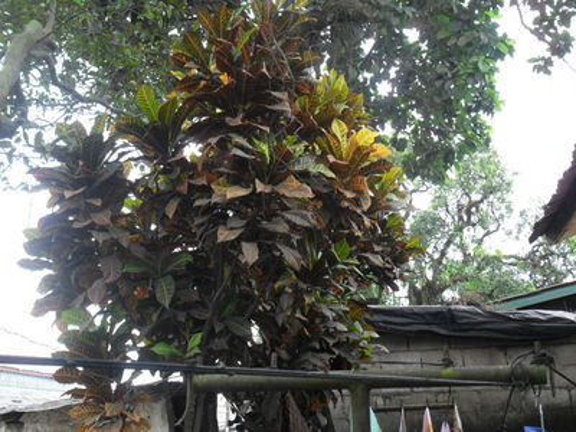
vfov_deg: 38.7
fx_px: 616
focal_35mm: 37
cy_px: 216
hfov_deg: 50.1
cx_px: 288
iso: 100
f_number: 4
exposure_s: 1/45
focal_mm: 6.6
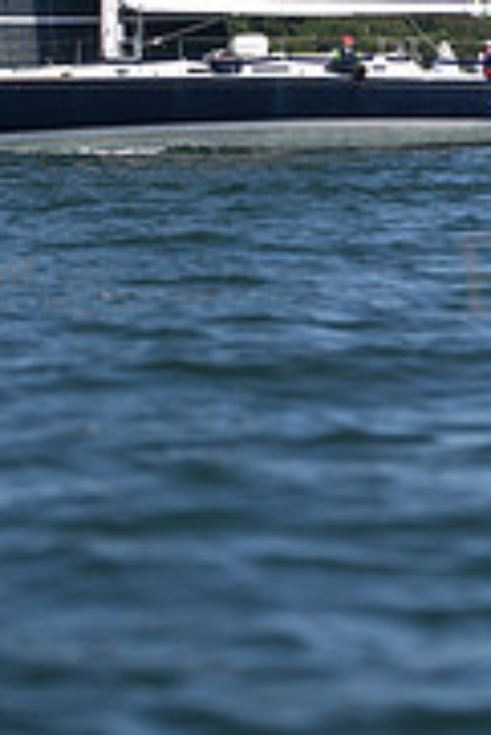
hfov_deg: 4.7
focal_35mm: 295
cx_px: 246
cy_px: -353
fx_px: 6023
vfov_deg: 6.9
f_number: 3.2
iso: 250
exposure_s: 1/8000
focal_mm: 92
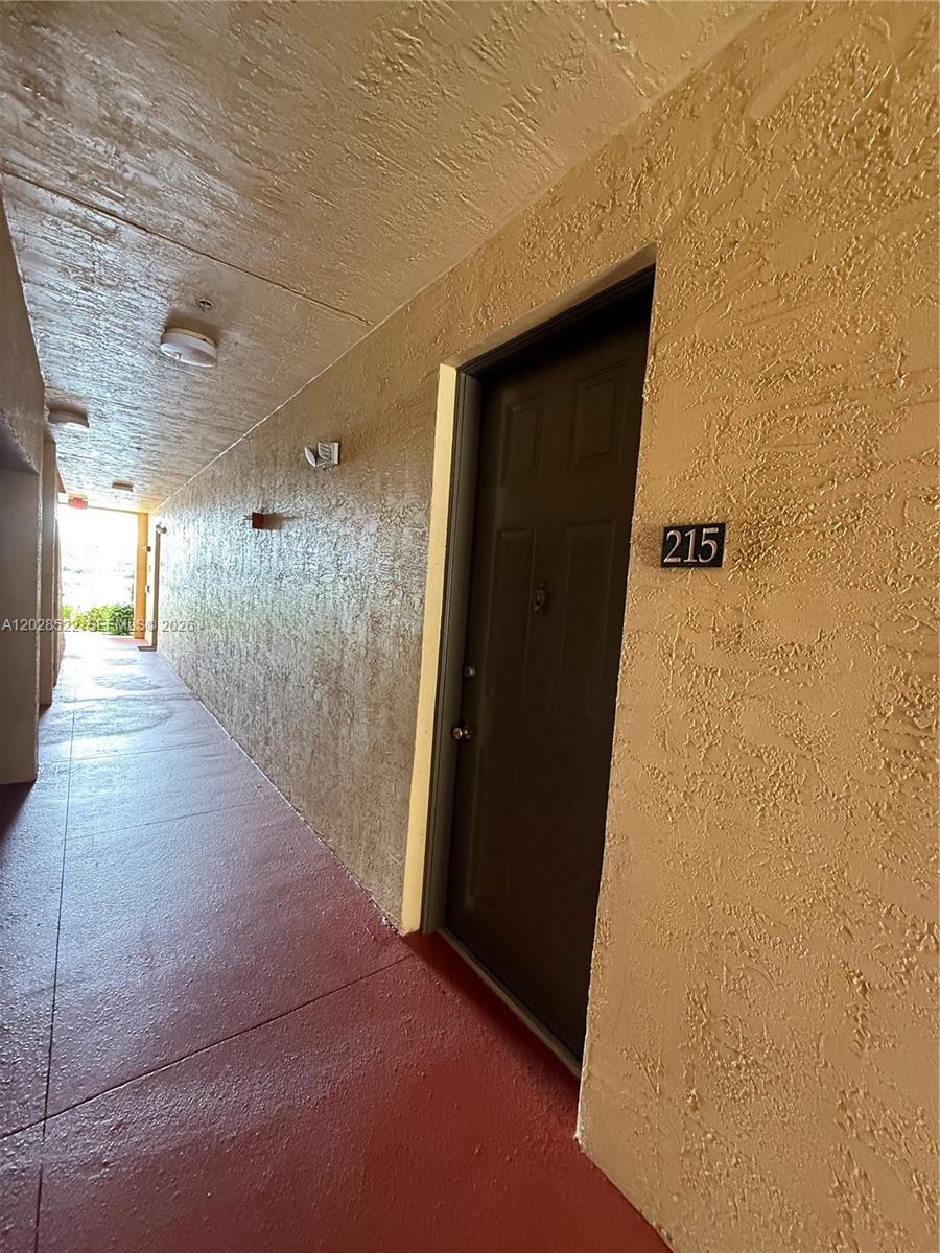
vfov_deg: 102.1
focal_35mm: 14
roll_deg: -5.5
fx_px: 507
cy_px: 626
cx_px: 470
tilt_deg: -3.5
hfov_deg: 85.7
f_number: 2.2
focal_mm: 2.22
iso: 640
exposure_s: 1/60
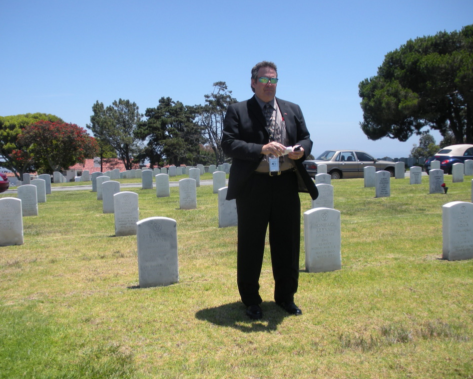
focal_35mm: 38
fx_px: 532
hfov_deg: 47.9
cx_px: 236
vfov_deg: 39.2
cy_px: 191
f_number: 3.5
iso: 64
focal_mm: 6.3
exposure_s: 1/583
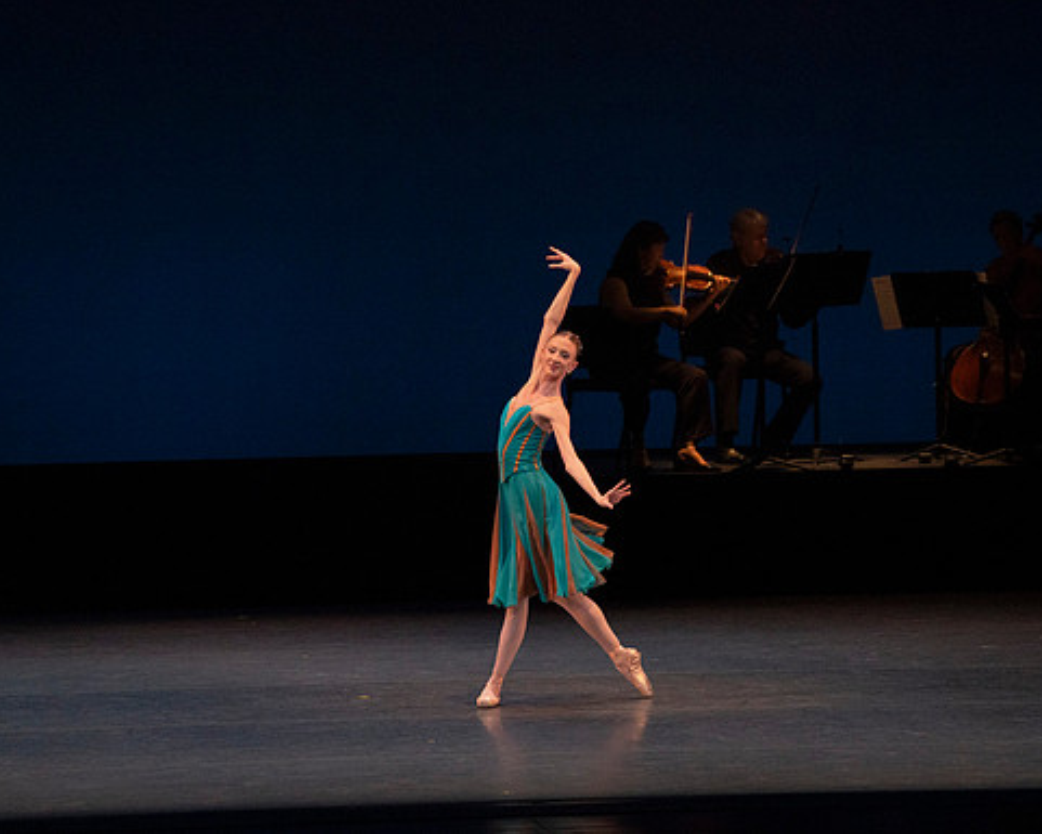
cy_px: 417
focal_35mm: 290
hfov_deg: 6.7
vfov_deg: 5.3
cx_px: 524
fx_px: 8945
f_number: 7.1
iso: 8000
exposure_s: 1/400
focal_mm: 256
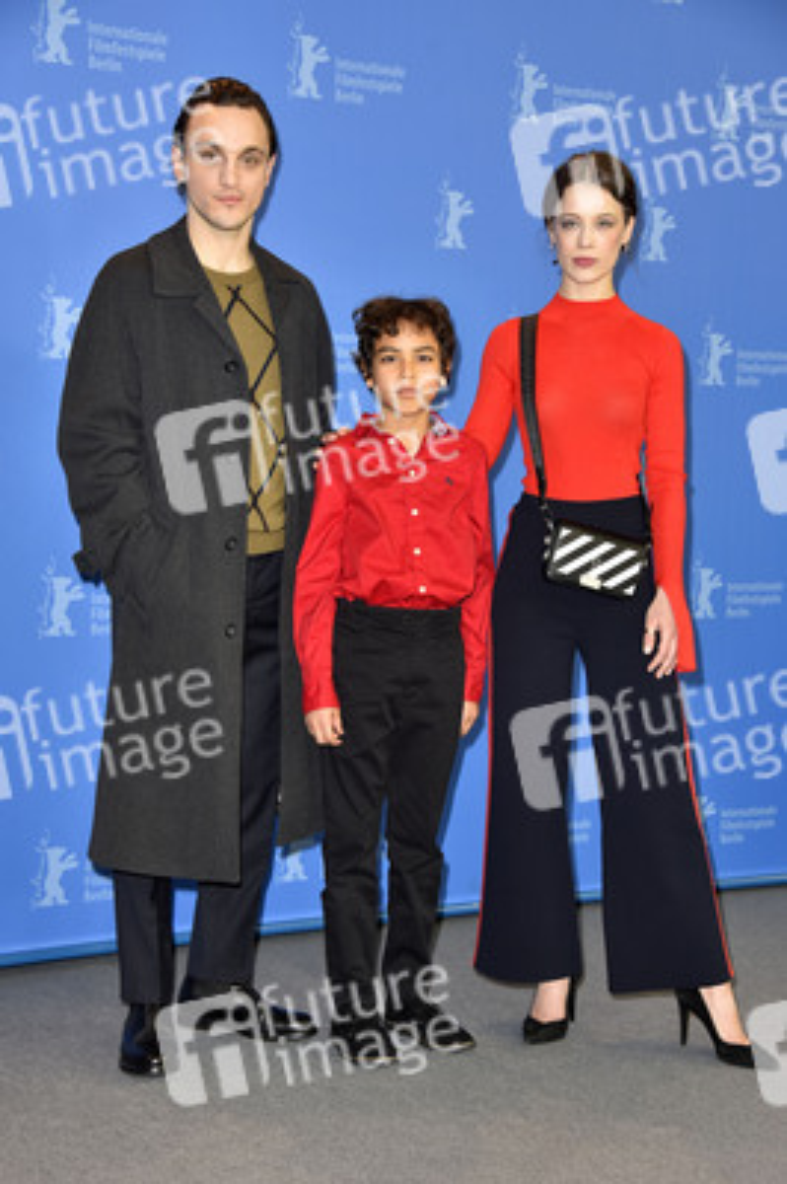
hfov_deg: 20.9
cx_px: 394
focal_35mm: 65
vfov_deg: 31.0
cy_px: 592
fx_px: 2135
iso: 640
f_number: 5.6
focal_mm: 65
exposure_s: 1/125
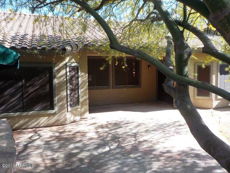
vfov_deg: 46.8
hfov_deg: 60.0
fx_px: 199
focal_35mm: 30
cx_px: 115
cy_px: 86
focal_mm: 4.1
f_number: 3.3
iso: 125
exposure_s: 1/250
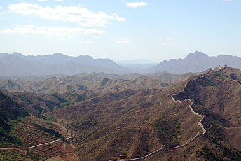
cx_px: 142
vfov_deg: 19.7
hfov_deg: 29.2
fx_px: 462
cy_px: 91
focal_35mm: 69
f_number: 10
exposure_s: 1/250
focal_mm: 38
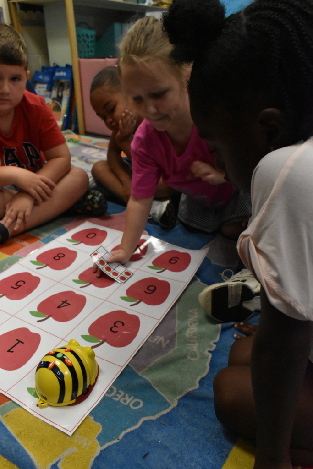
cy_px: 234
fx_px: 352
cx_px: 156
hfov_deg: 47.9
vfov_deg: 67.4
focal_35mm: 27
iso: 6400
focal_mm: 18
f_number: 7.1
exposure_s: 1/200
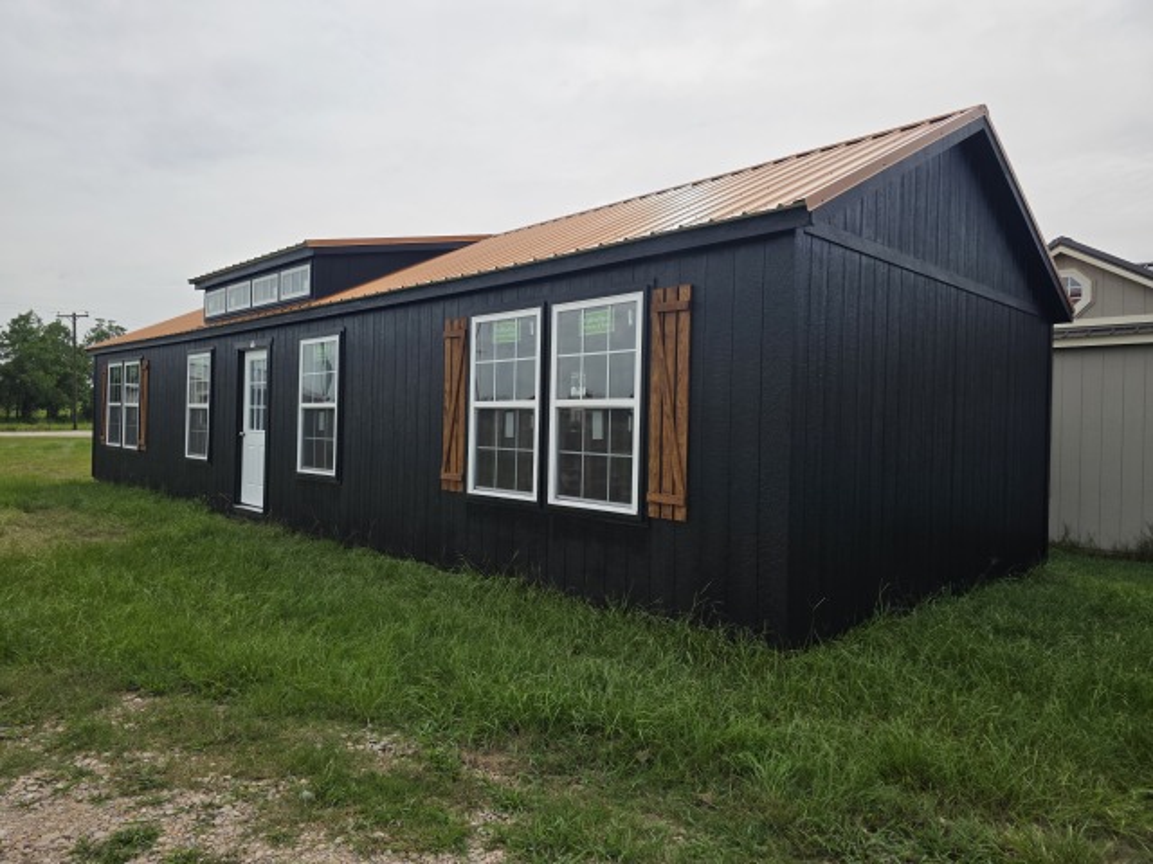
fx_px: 766
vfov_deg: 58.9
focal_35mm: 23
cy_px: 432
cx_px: 576
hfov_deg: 73.9
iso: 80
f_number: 1.7
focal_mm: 6.3
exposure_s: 1/5958
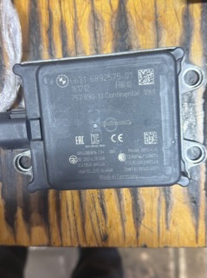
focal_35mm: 35
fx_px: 280
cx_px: 104
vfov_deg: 52.7
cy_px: 139
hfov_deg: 40.6
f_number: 1.78
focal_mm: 6.76
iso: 250
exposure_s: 1/50
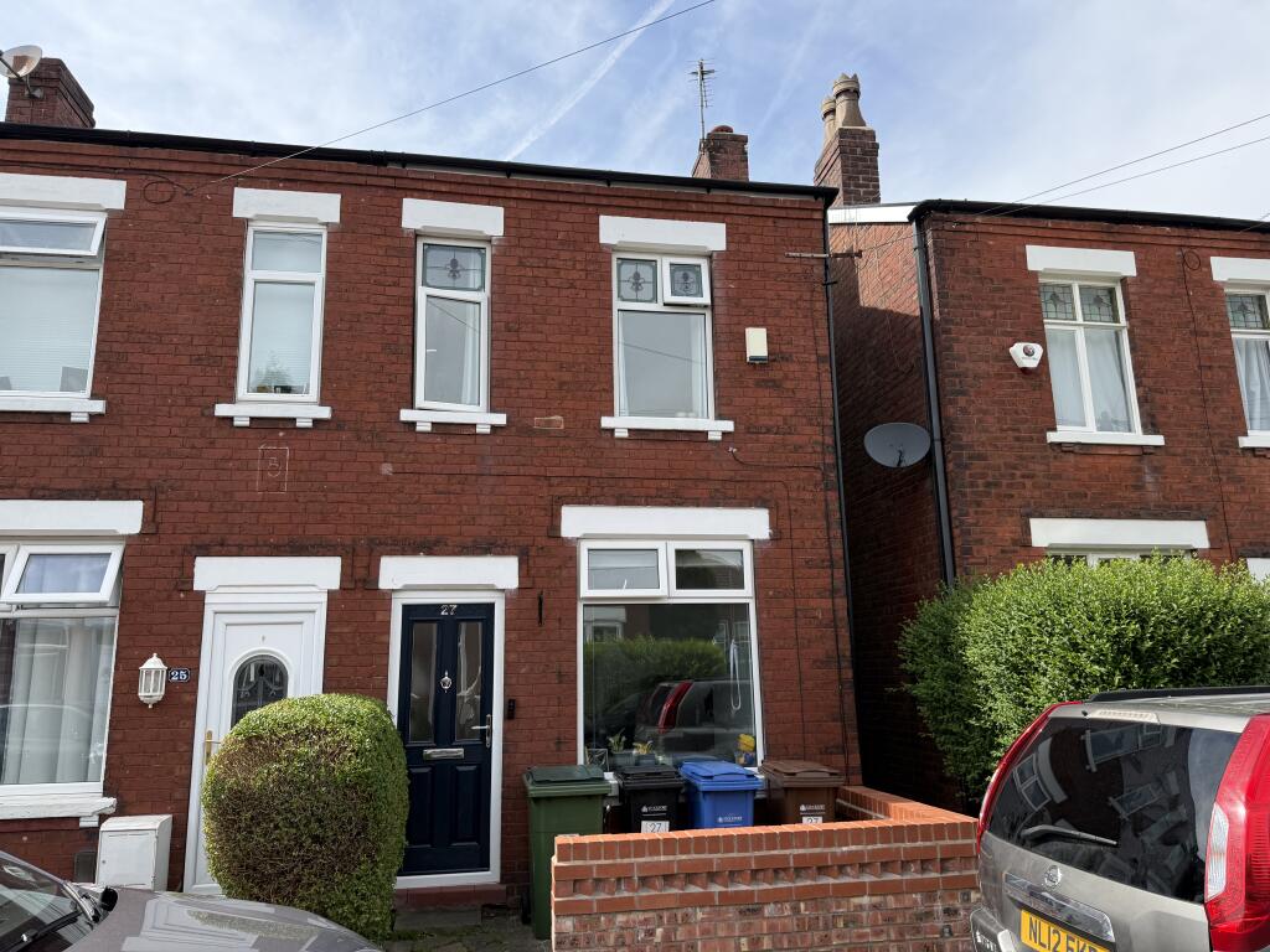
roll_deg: +1.4
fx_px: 881
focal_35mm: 24
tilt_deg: +11.4
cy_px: 476
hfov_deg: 71.6
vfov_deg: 56.8
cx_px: 635
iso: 100
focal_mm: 6.76
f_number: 1.78
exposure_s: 1/2703
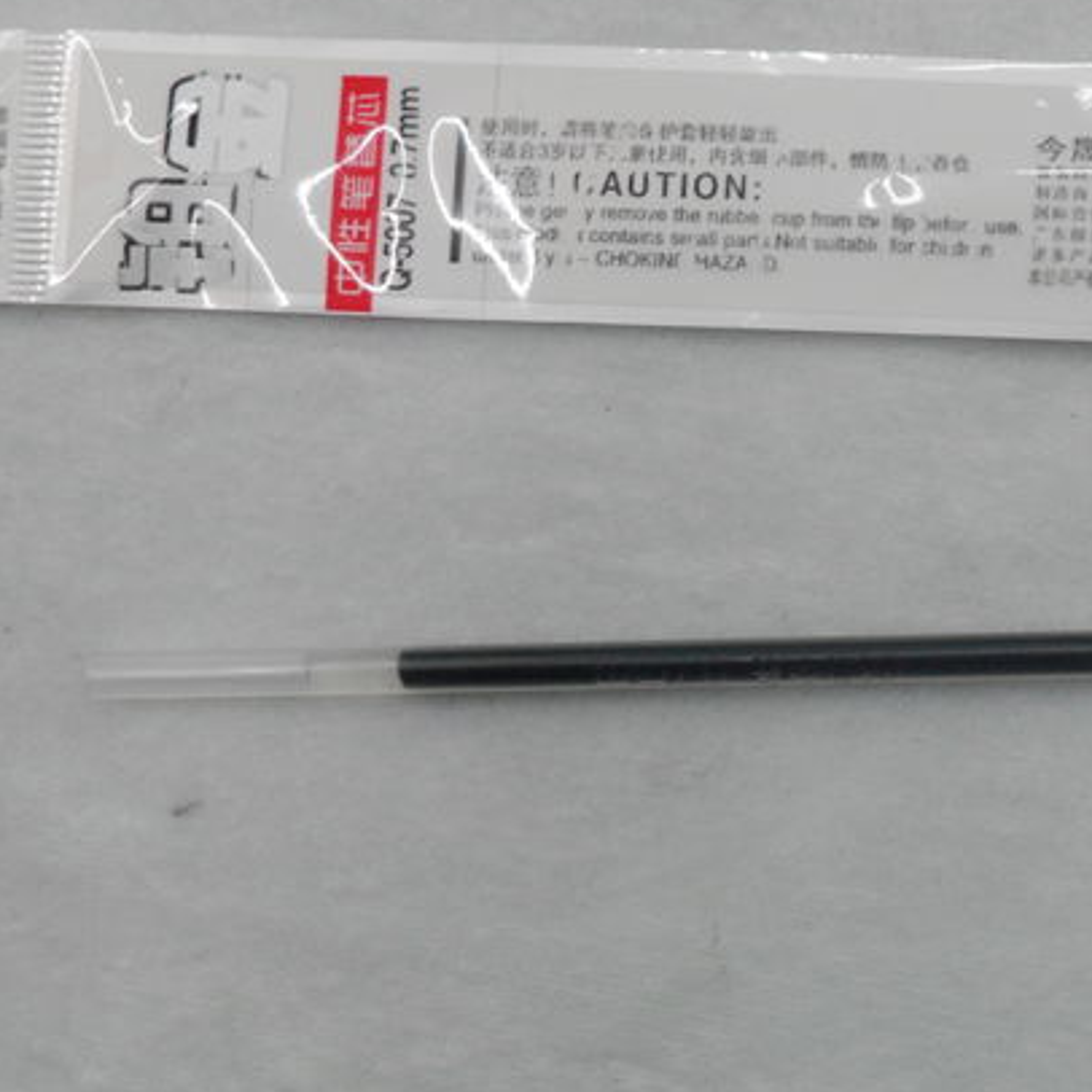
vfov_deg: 28.1
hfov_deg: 27.8
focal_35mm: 61
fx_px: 2177
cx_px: 812
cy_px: 487
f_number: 2.8
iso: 100
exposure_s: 1/45
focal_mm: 6.2
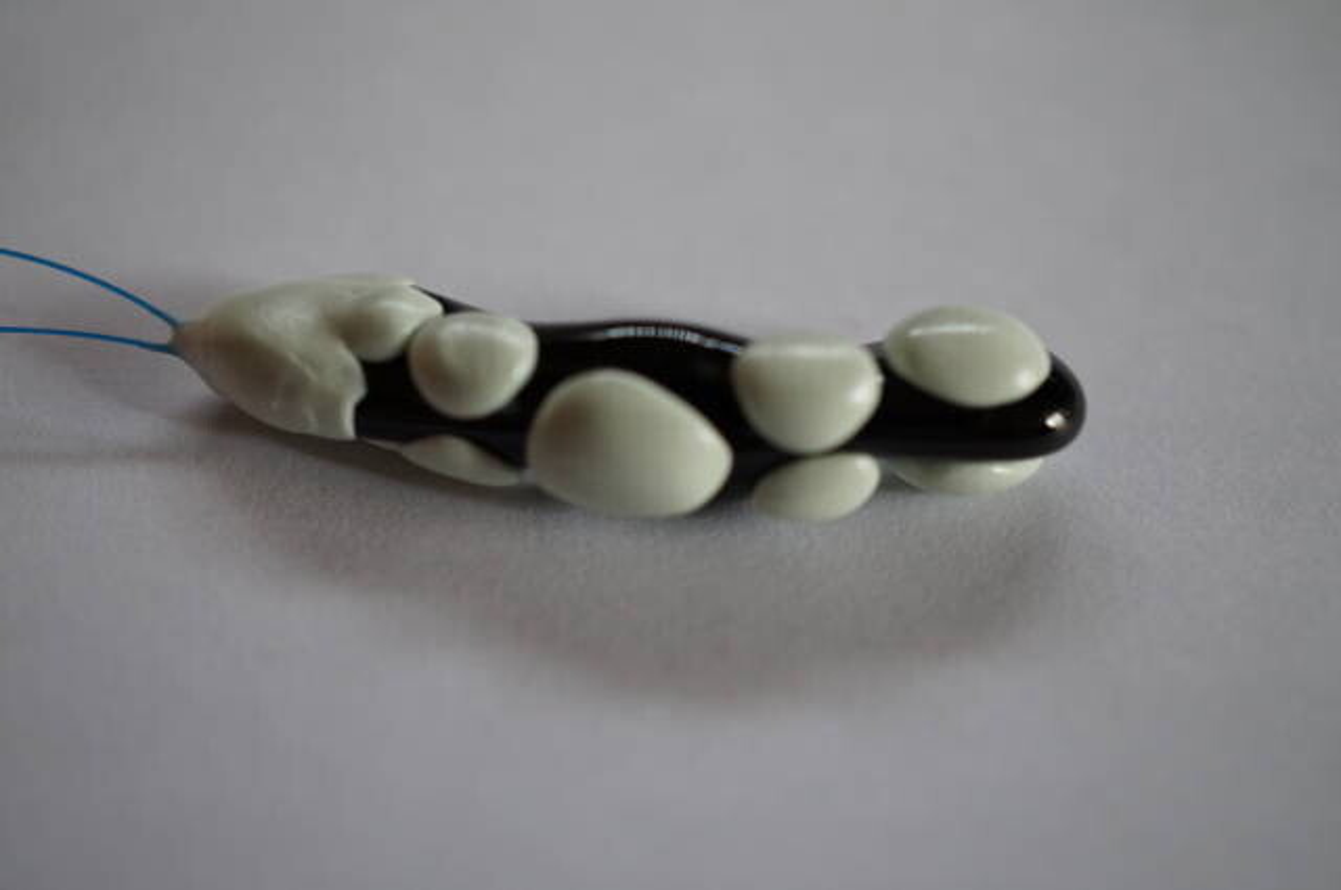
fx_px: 1674
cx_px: 670
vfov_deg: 29.8
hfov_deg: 43.7
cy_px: 445
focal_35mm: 45
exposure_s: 1/60
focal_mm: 30
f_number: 4
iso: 800
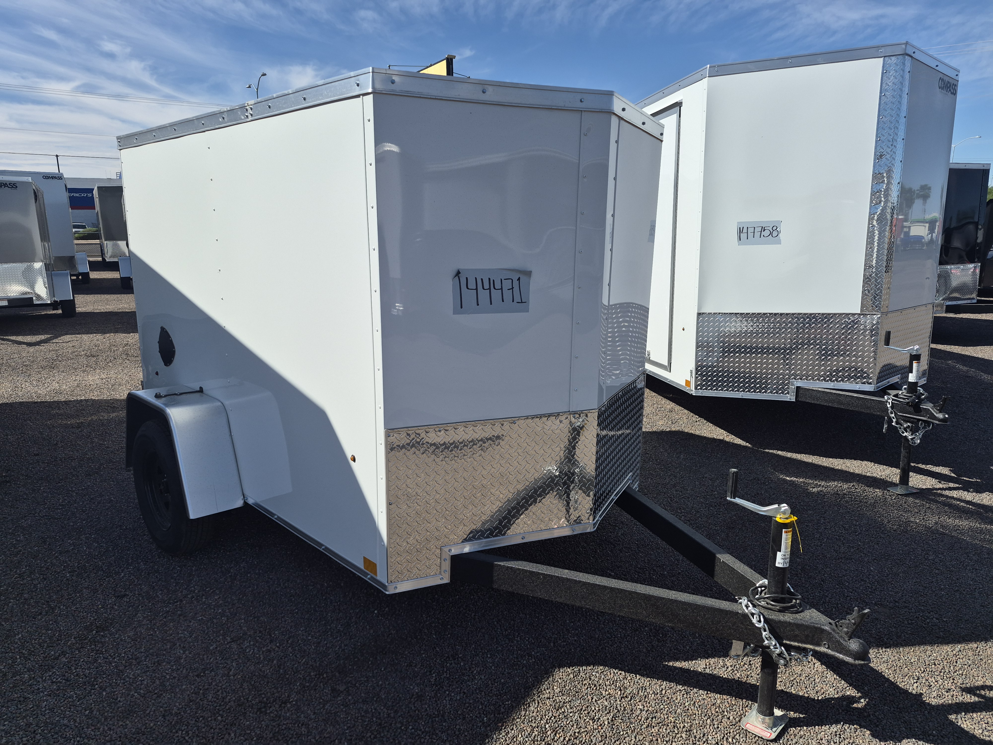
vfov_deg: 58.9
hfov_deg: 73.9
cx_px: 496
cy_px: 372
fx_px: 660
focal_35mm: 23
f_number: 1.8
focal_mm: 5.4
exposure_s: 1/7696
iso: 80
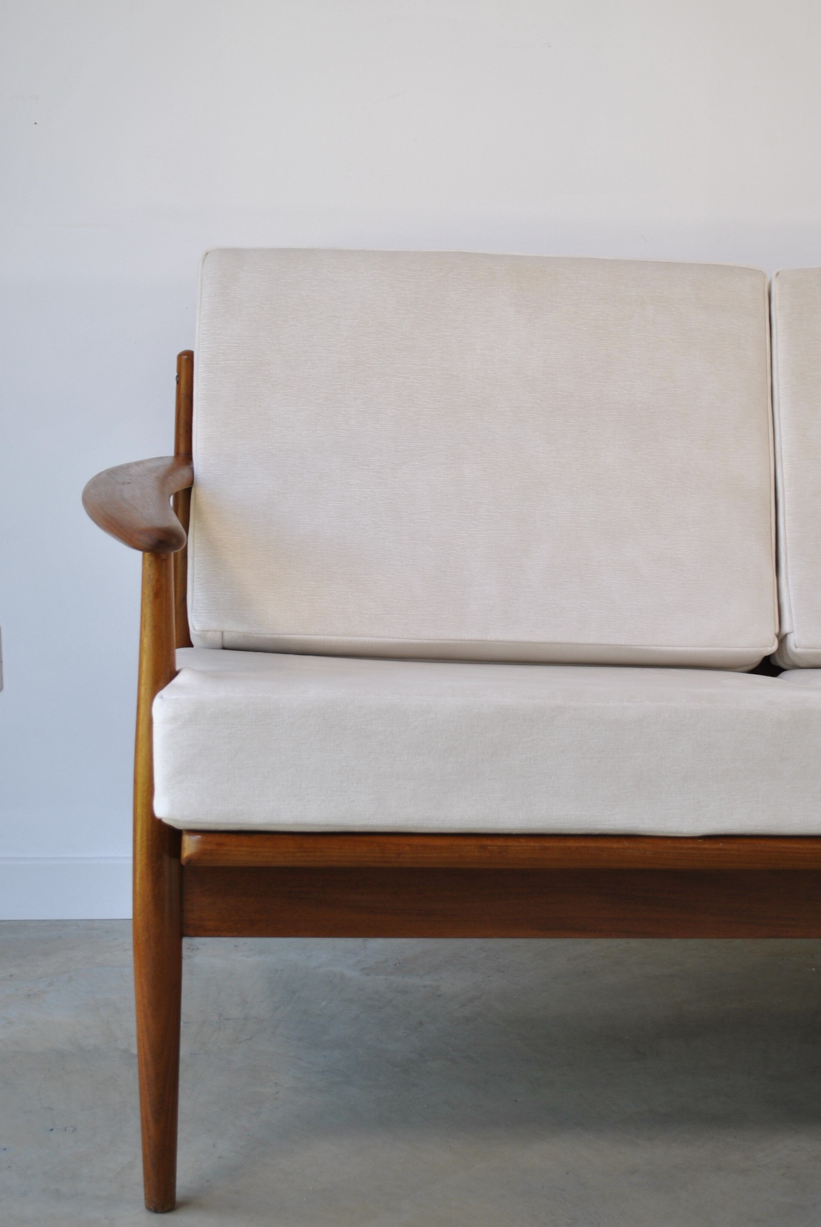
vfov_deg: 33.1
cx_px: 425
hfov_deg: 22.5
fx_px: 2066
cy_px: 580
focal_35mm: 61
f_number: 5.6
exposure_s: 1/50
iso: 100
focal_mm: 35
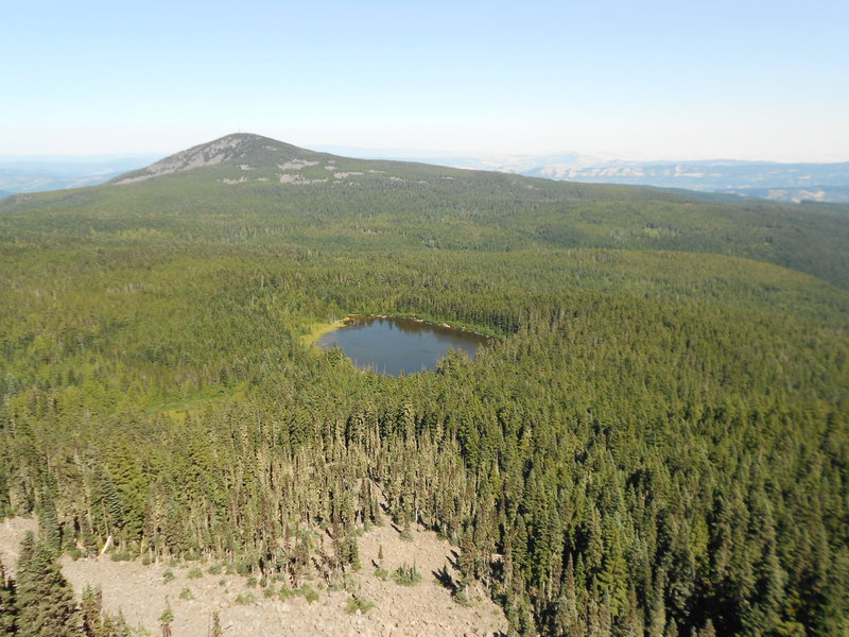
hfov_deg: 61.7
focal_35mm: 29
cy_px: 318
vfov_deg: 48.2
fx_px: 711
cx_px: 424
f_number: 3.4
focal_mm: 5.1
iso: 80
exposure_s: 1/640
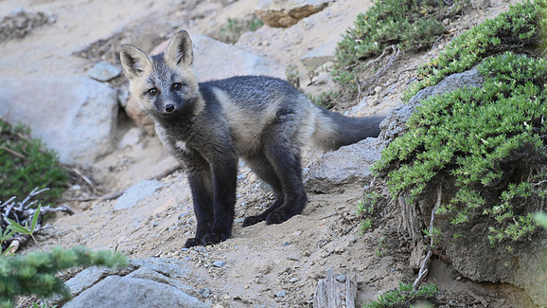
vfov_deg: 1.0
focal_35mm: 1262
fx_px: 18303
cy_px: 153
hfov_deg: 1.7
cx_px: 274
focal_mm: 1200
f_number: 13
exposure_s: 1/250
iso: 6400
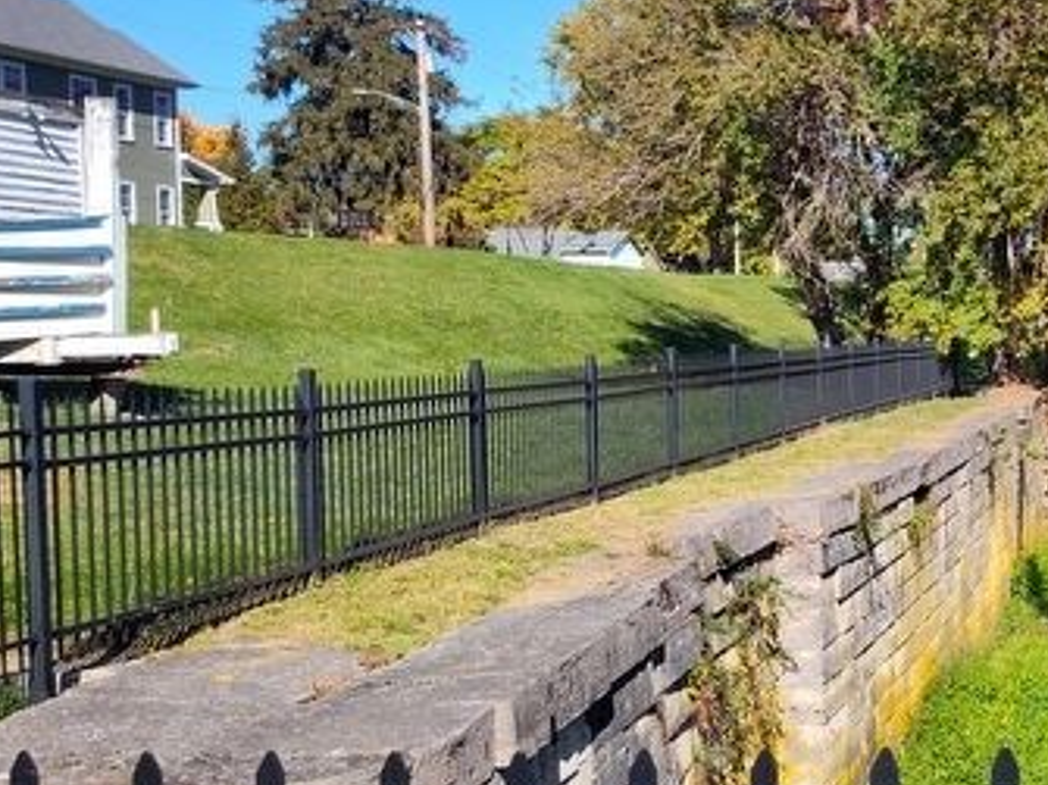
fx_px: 1665
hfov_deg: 31.0
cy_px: 413
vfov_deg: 26.5
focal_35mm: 55
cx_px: 1161
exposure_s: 1/1400
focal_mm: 5.56
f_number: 1.8
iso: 100
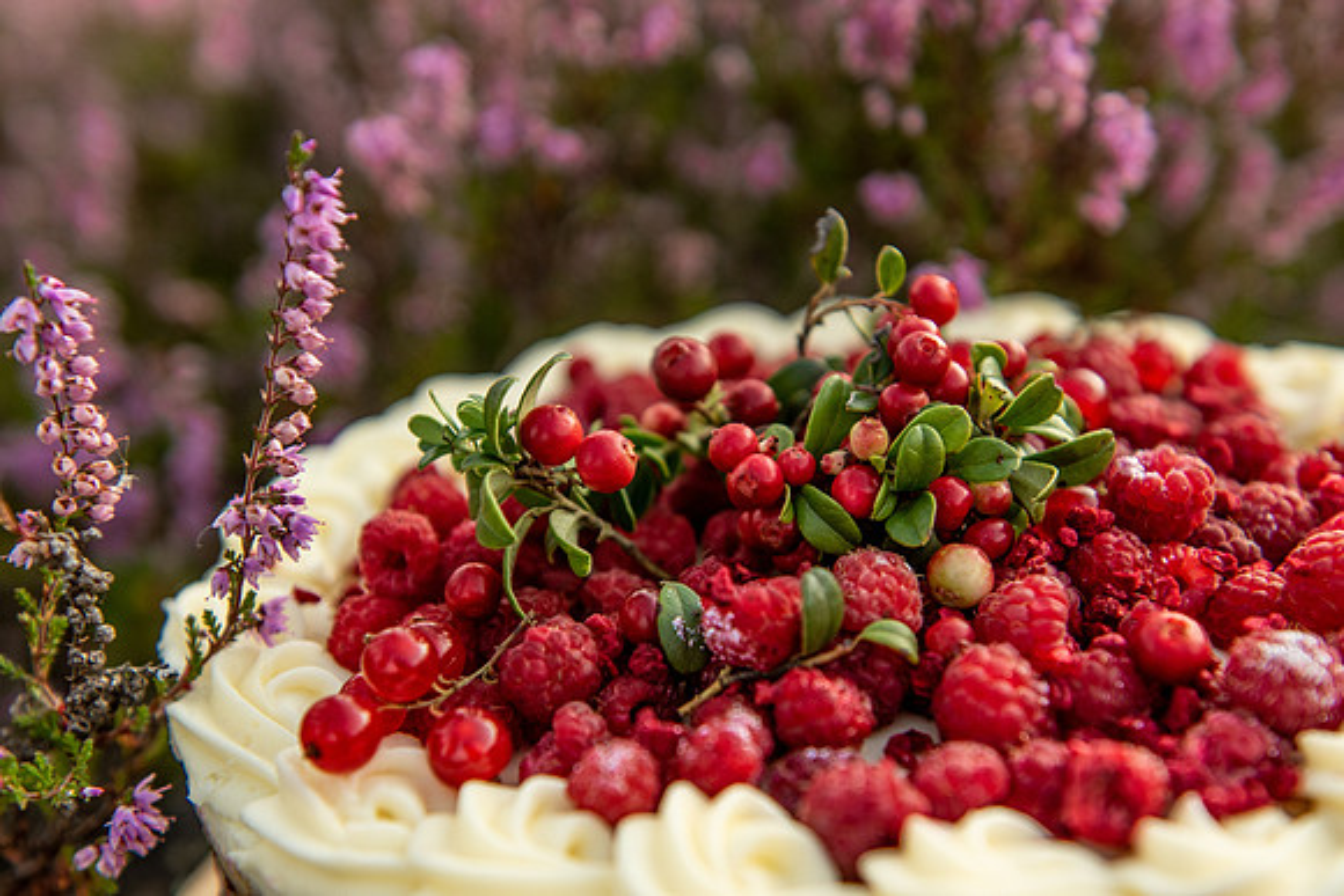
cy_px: 448
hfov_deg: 35.2
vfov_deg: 23.9
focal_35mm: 57
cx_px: 672
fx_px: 2117
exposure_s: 1/400
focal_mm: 45
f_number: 2.8
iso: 320
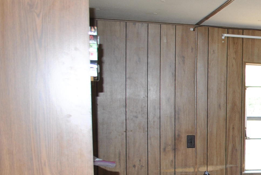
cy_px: 165
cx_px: 387
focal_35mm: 81
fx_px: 589
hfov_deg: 21.2
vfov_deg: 16.7
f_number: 3.5
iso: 200
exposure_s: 1/60
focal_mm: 18
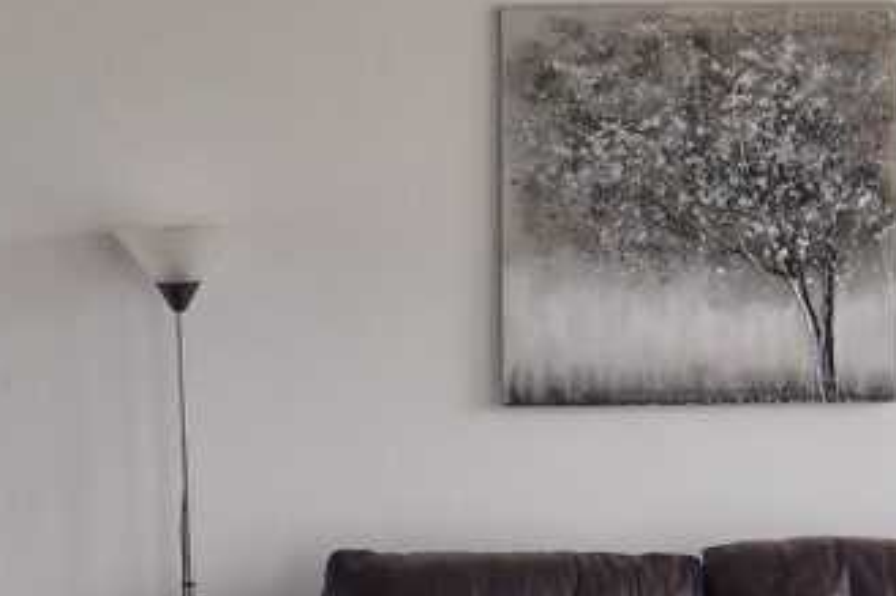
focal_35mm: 140
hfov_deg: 14.6
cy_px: 527
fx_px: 3483
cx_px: 142
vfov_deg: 9.7
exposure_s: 1/3
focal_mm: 12
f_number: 6.7
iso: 100
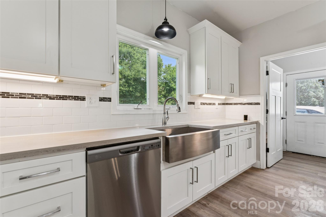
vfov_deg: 72.0
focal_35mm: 16
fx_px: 149
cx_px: 163
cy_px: 108
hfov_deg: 95.0
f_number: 13
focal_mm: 16.5
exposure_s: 1/4
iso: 100
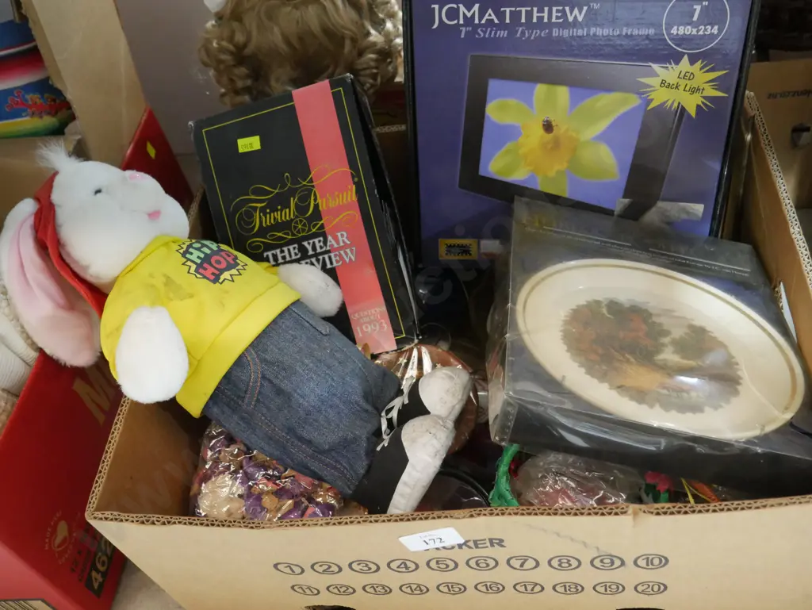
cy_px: 305
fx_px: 798
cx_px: 406
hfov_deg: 53.9
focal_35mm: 34
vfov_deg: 41.8
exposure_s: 1/50
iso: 3200
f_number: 4
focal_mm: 17
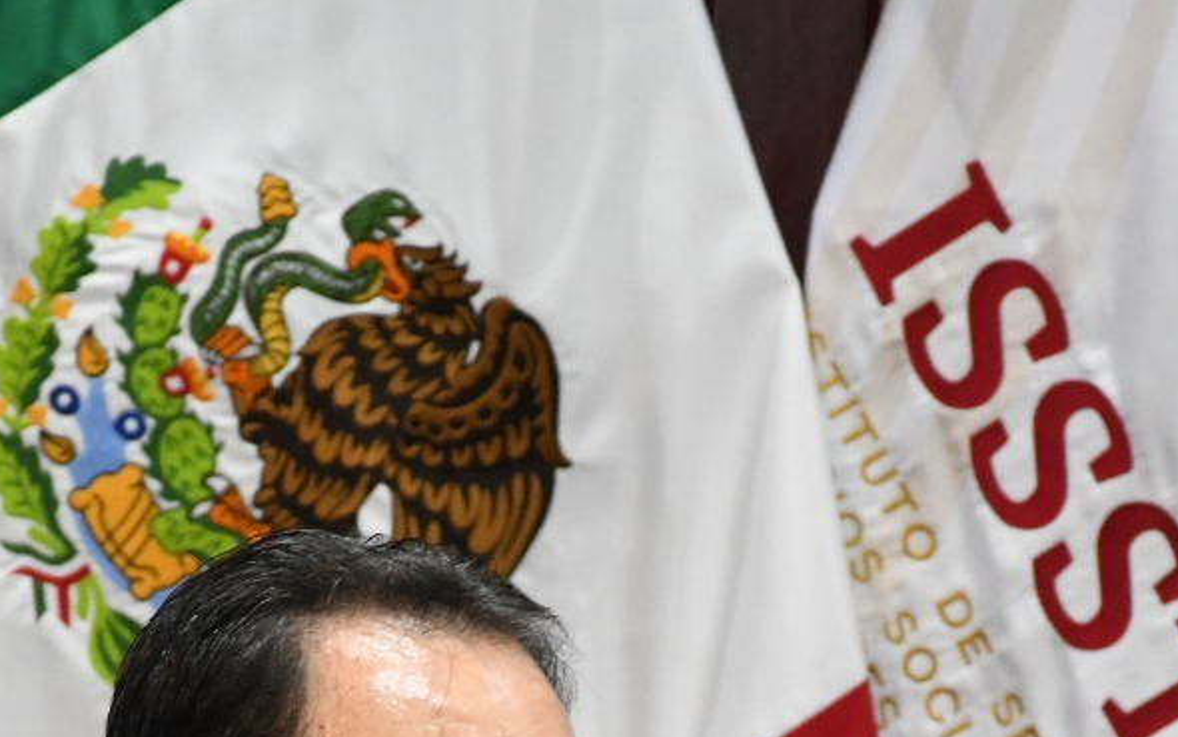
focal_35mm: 470
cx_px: 579
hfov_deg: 4.5
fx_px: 15092
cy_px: 1043
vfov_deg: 2.8
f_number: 6.3
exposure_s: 1/125
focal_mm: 112
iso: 3200
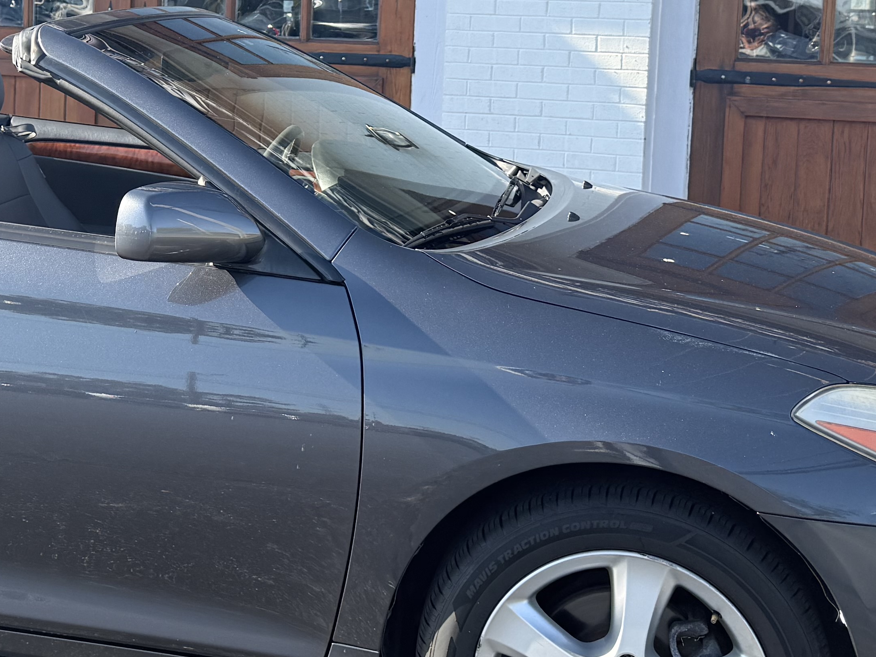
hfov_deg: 30.4
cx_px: 263
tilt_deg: -4.4
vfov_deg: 22.9
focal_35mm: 63
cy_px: 115
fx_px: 1594
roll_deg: -2.7
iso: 80
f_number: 1.78
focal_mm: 6.76
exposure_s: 1/1314
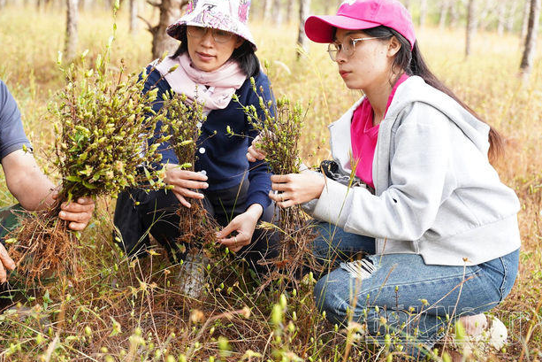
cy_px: 104
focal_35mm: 70
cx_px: 154
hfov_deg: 28.6
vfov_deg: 19.4
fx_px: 1052
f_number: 3.5
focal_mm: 47.6
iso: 400
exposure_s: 1/250
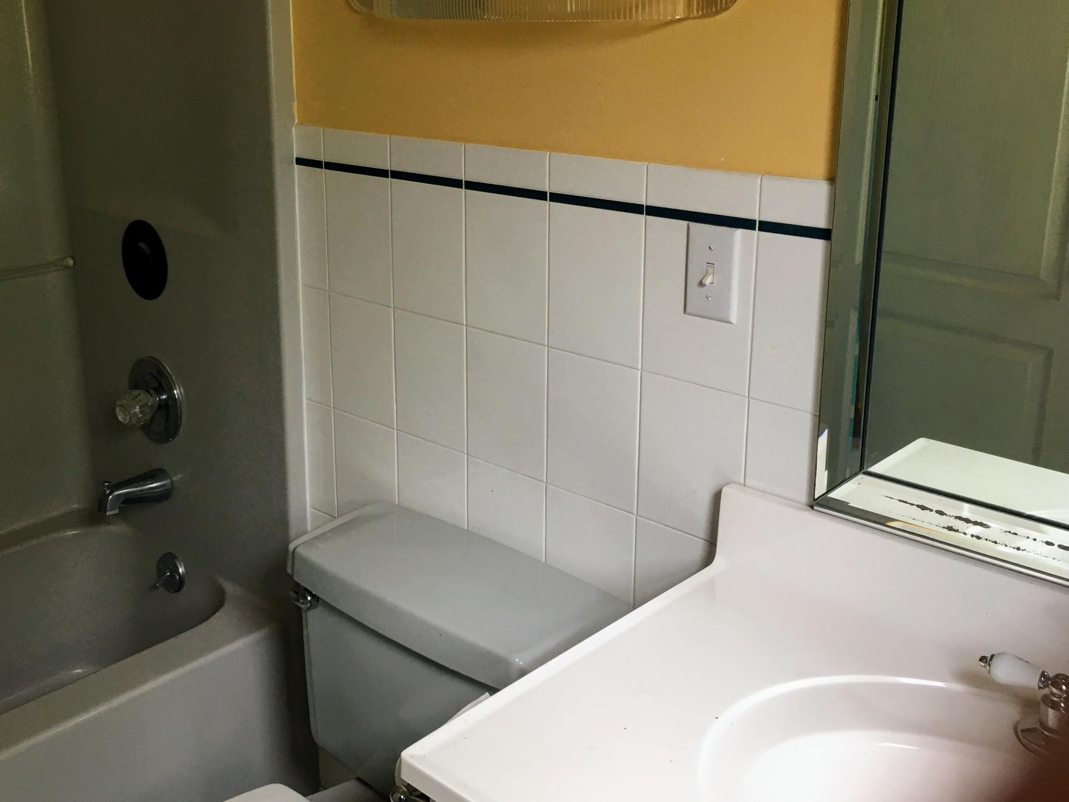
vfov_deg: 37.6
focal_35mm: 38
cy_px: 327
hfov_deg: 48.7
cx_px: 427
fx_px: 1174
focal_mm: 4.15
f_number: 2.2
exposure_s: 1/30
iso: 32
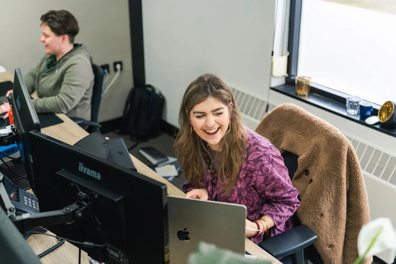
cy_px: 132
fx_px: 506
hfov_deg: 42.7
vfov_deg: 29.3
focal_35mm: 46
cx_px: 198
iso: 1000
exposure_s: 1/320
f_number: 2.8
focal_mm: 46
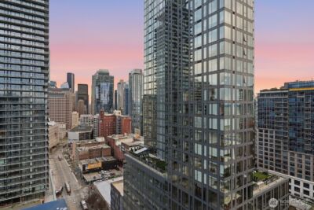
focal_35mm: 20
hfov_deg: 84.0
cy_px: 105
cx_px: 157
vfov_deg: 62.0
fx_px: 174
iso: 1250
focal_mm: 20
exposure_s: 1/640
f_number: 7.1
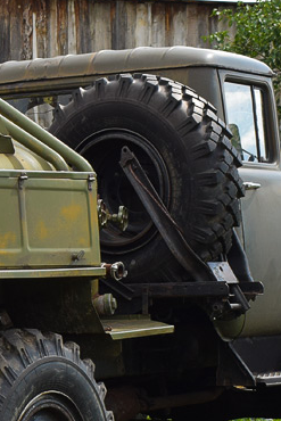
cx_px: -132
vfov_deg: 14.0
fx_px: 1708
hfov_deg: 9.2
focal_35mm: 146
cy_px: 258
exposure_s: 1/250
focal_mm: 30
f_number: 8
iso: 200
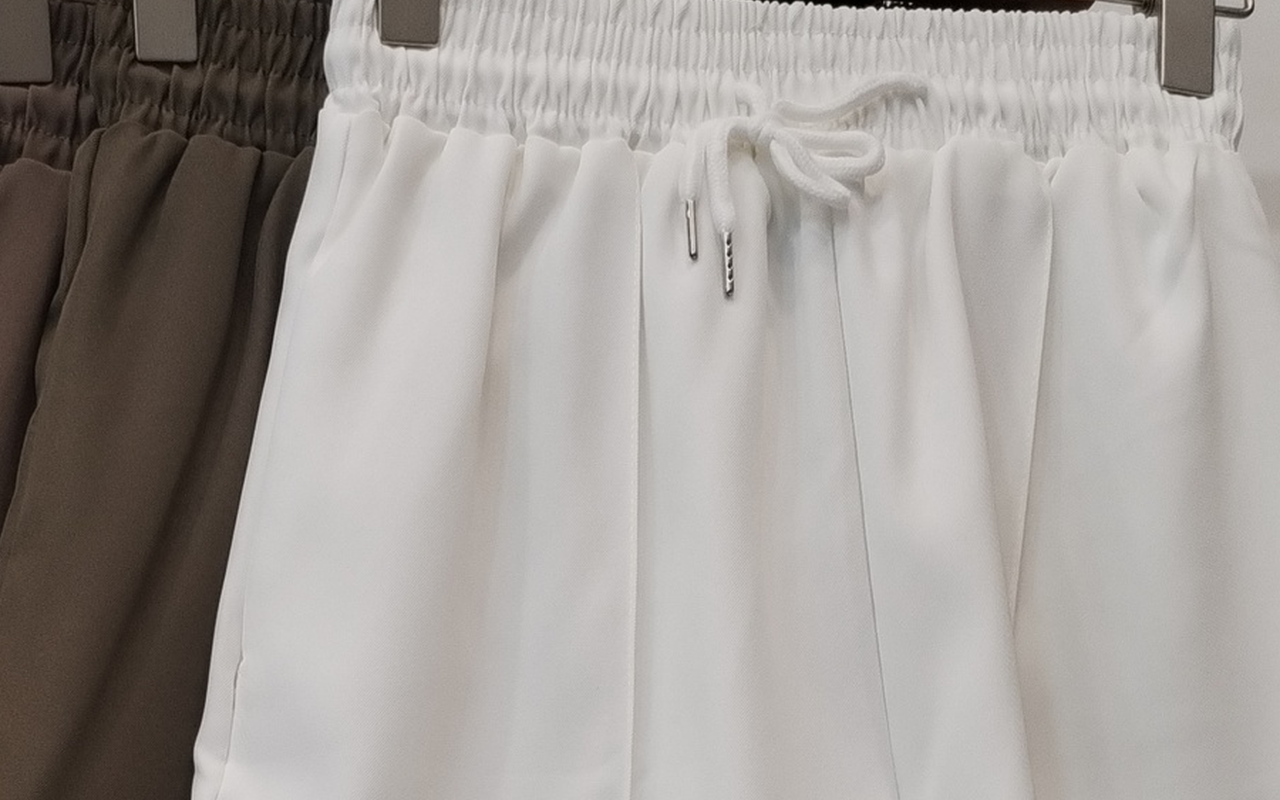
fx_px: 2860
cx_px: 414
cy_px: 1256
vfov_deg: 14.6
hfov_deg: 25.1
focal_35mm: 82
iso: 253
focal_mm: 4.75
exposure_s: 1/60
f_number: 1.8
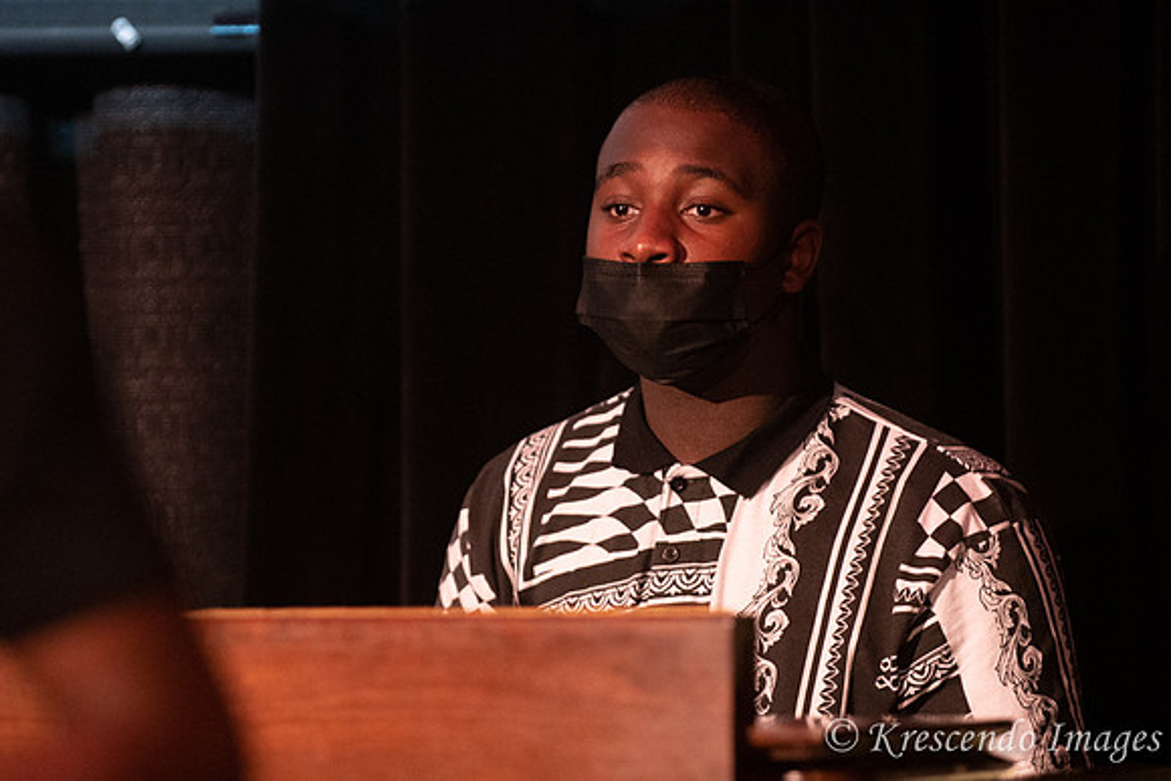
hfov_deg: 8.9
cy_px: 390
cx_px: 586
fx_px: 7564
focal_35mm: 232
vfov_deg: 5.9
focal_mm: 155
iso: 3200
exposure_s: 1/200
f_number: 2.8
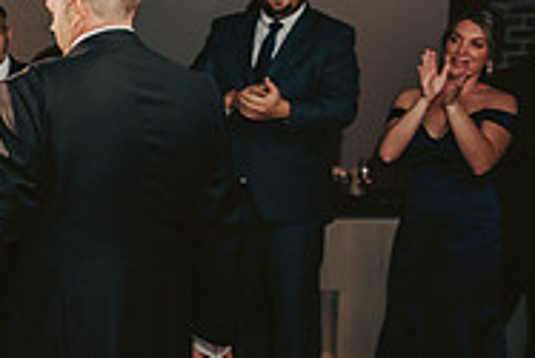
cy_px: 302
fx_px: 1472
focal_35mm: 99
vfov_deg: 13.8
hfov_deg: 18.8
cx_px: -197
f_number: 3.2
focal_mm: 32
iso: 2000
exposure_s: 1/200
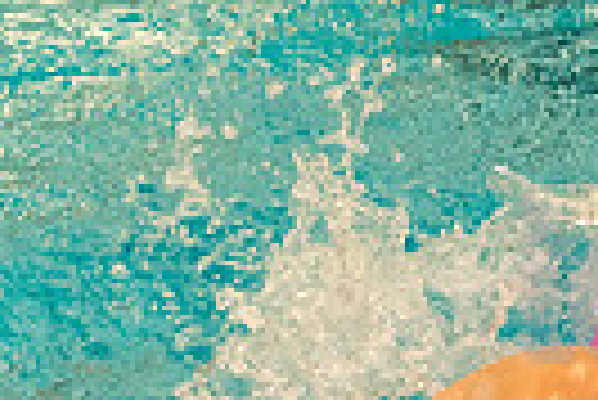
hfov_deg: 5.1
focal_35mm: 400
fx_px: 6652
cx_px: 661
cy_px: 362
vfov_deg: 3.4
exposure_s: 1/250
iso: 3200
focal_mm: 92
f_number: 5.6
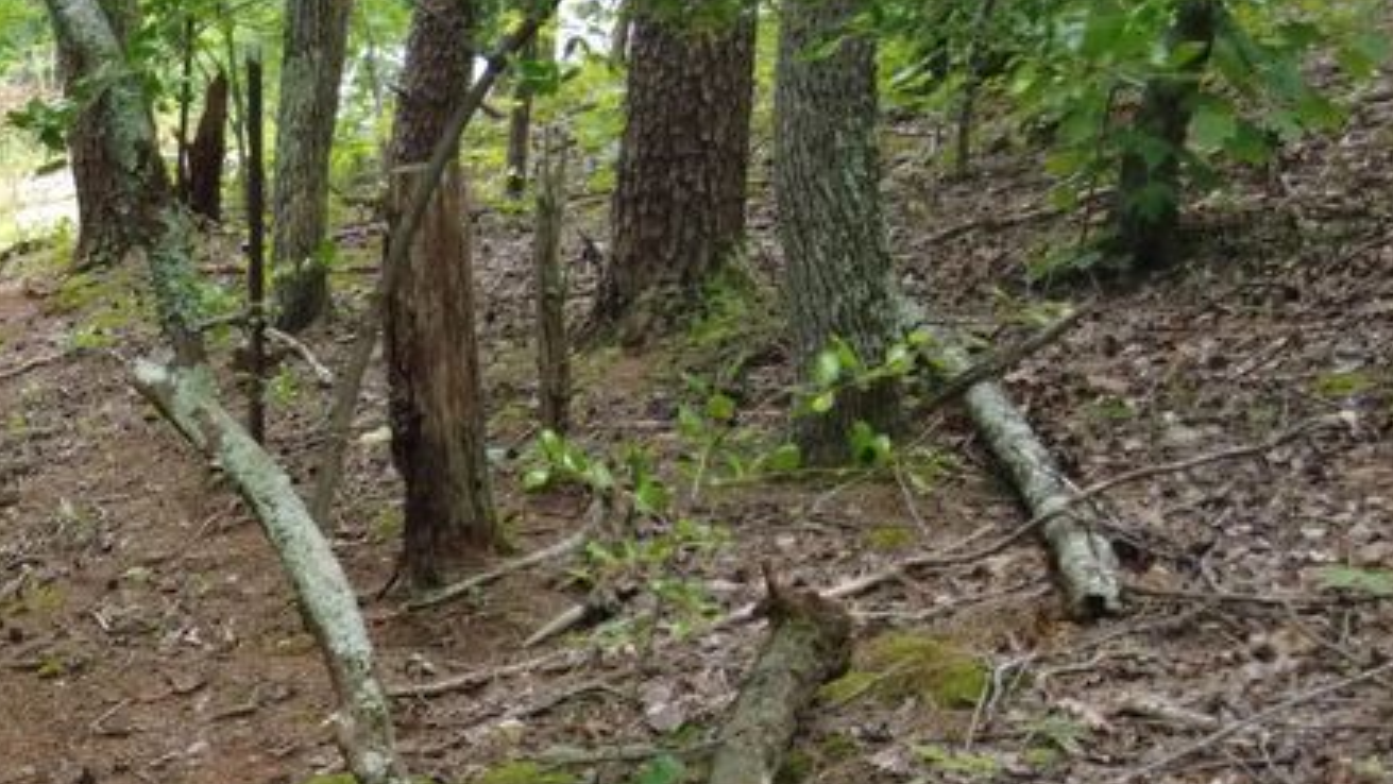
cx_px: -230
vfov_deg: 21.9
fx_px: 1884
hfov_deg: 33.8
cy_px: 927
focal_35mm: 51
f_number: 1.8
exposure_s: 1/60
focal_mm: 4.4
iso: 100
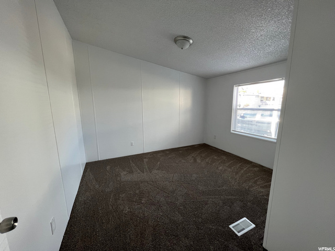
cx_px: 168
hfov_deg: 106.2
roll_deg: +0.4
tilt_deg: -10.1
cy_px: 126
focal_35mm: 13
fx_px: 126
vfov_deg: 89.9
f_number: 1.8
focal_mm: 1.57
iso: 160
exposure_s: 1/121
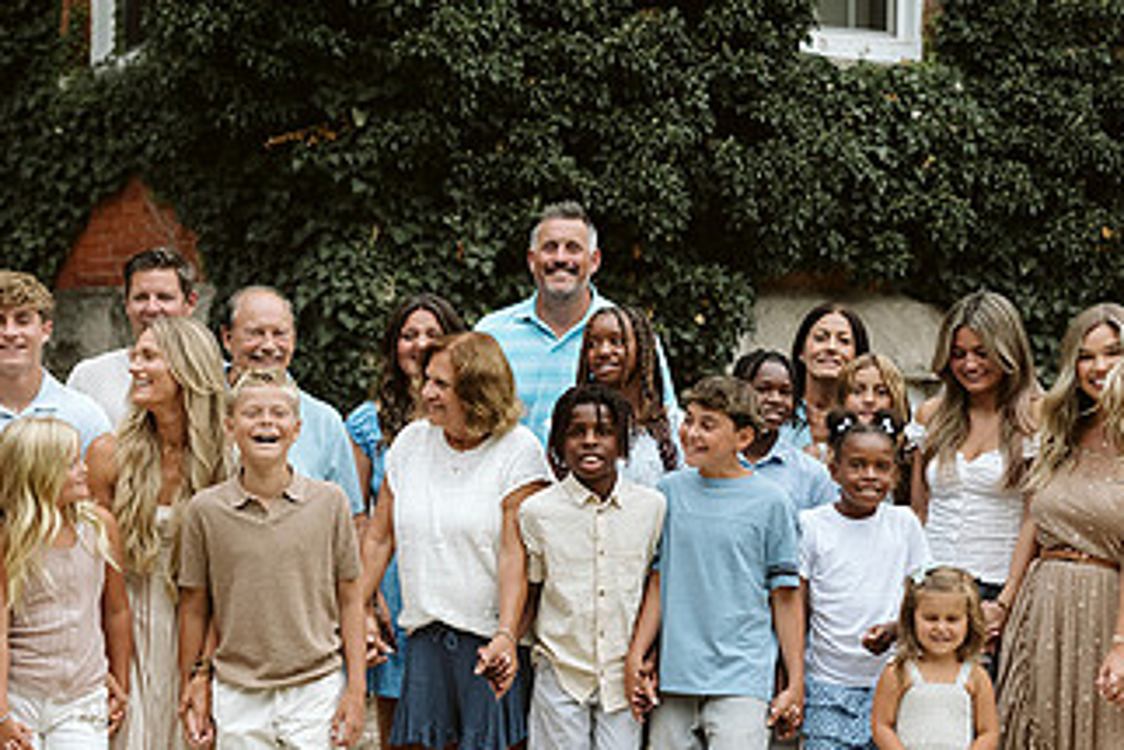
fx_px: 3280
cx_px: 254
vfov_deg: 13.0
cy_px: 518
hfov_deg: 19.3
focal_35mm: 105
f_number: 2.8
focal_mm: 50
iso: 1000
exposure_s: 1/640
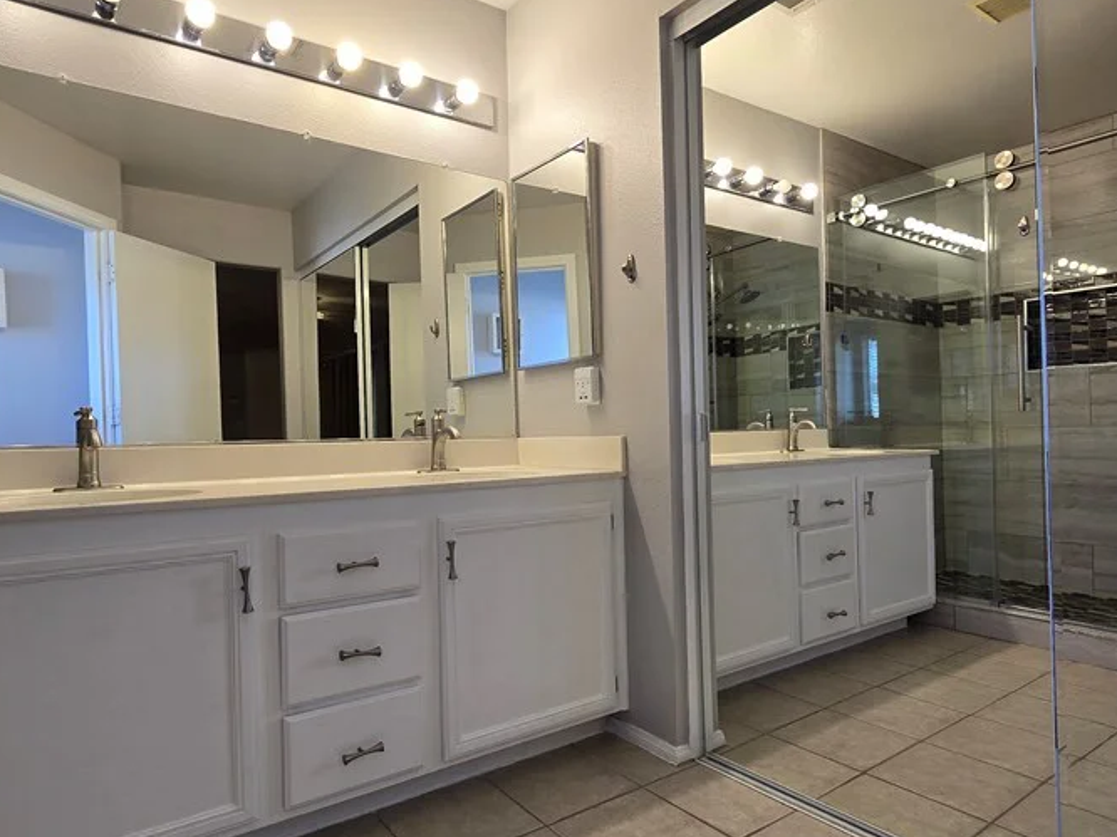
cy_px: 438
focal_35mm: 20
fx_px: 645
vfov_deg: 65.9
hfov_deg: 81.6
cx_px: 518
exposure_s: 1/60
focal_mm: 2.2
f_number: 2.2
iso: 50
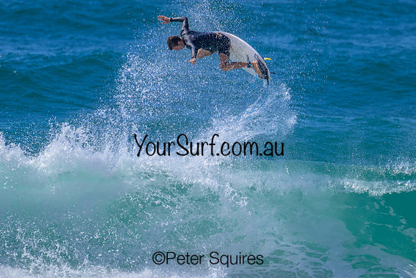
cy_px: 160
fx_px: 10674
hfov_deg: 2.2
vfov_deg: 1.5
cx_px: 240
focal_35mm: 924
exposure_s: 1/2000
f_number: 11
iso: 800
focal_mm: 800
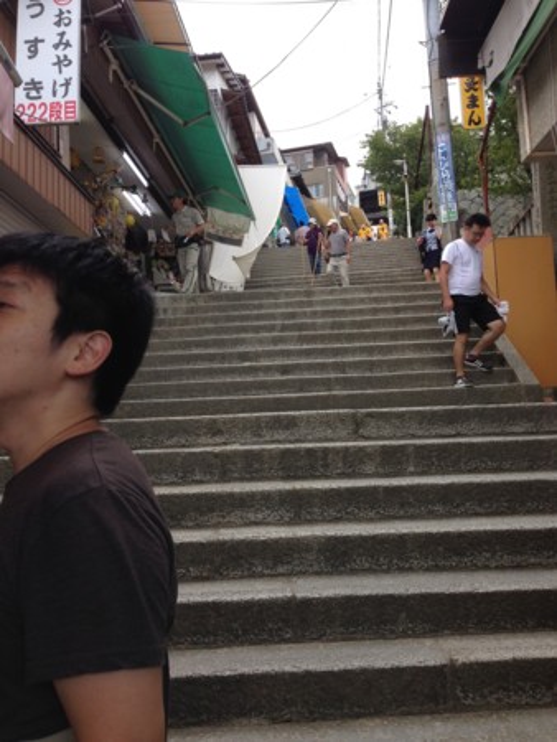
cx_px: 278
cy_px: 371
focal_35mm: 33
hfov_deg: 43.0
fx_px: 707
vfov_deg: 55.3
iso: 50
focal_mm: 4.12
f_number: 2.4
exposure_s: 1/212
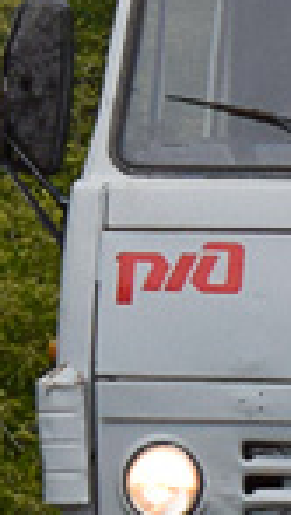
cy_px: -21
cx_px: 743
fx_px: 9661
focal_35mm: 706
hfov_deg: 1.7
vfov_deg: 3.1
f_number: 5.6
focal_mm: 55
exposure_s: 1/500
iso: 400
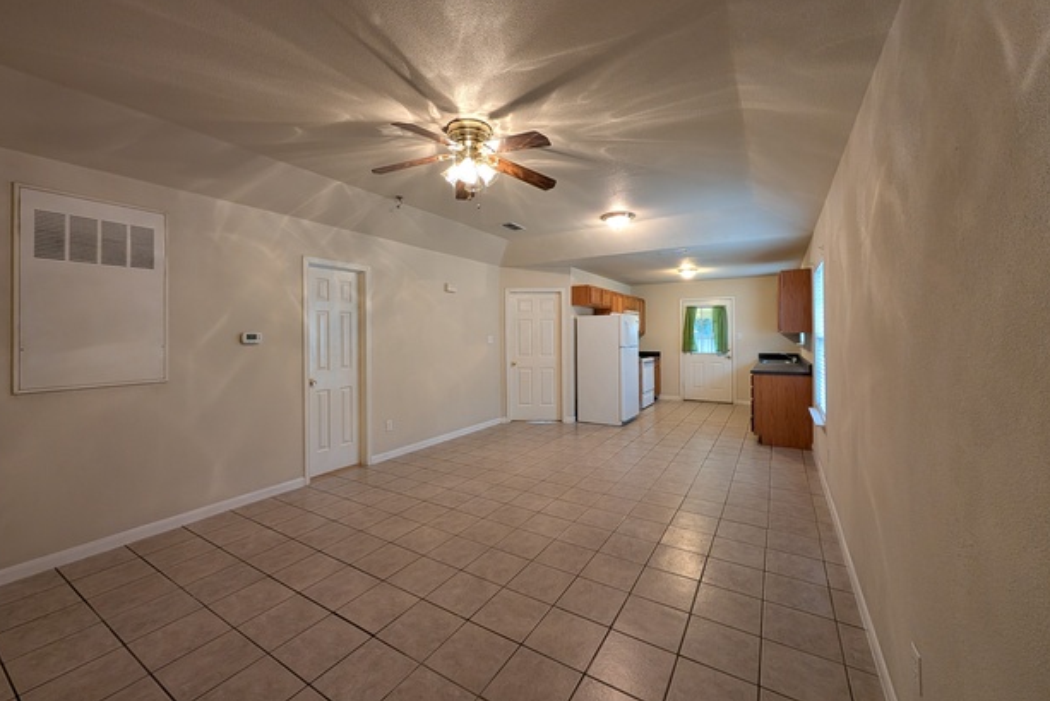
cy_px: 329
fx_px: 379
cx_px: 524
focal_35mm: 13
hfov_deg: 108.3
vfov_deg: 85.4
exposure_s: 1/40
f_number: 1.7
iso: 137
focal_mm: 2.02
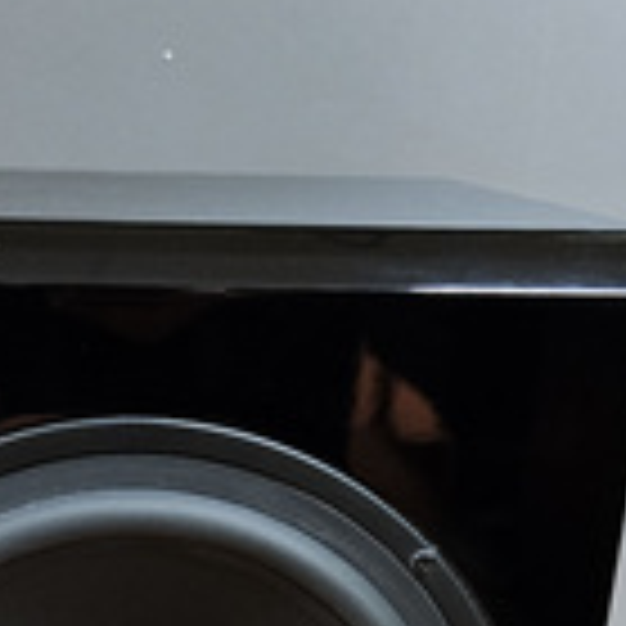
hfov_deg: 23.5
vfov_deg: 20.8
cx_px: 169
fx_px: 1494
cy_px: 892
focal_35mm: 73
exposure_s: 1/50
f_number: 1.8
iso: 800
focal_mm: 5.4
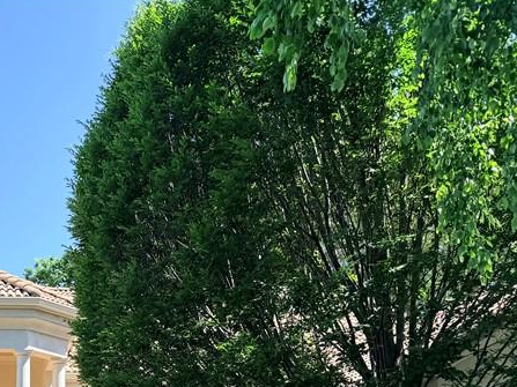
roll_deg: -0.7
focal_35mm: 55
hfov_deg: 31.9
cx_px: -13
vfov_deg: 24.6
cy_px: 437
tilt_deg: +5.6
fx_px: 821
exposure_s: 1/2110
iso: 80
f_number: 1.78
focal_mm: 6.76
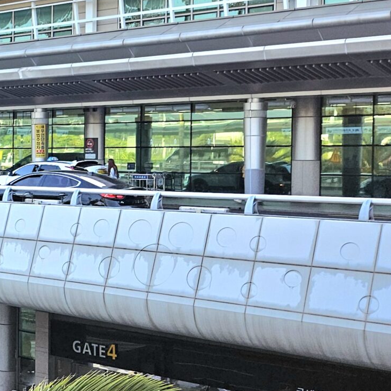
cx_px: -216
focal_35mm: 71
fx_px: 907
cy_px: 176
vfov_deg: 24.3
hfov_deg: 20.4
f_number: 1.8
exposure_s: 1/476
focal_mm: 5.4
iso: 40
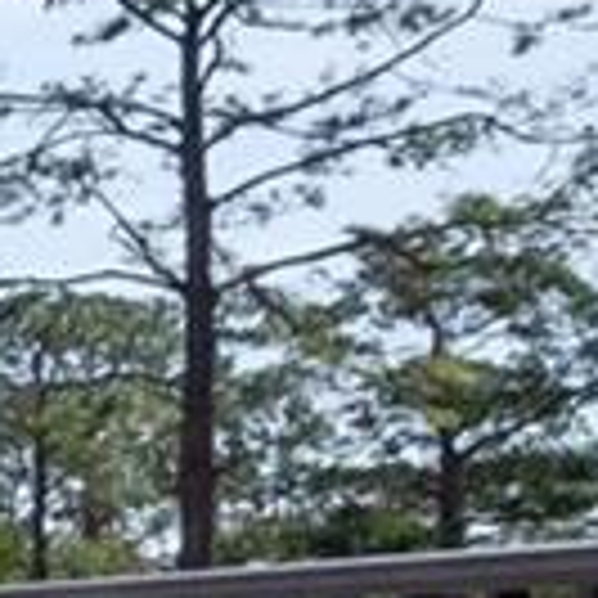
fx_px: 2795
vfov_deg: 11.9
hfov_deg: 6.6
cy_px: 749
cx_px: -2307
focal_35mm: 143
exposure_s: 1/1000
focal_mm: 14
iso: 250
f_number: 9
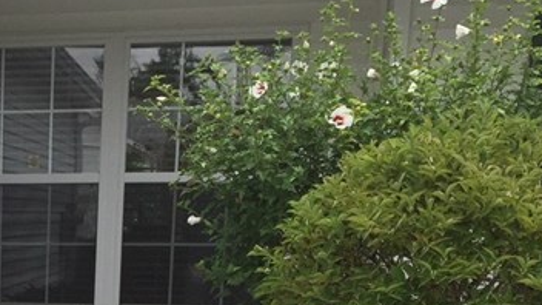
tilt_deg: -12.9
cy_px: 513
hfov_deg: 21.3
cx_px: -134
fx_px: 1322
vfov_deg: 12.3
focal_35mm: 92
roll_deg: -2.4
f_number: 2.2
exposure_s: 1/1980
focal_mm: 4.15
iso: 32
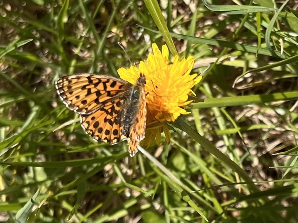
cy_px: 112
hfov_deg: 67.3
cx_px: 149
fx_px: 224
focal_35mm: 26
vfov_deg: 53.0
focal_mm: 5.1
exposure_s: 1/1832
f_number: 1.6
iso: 50
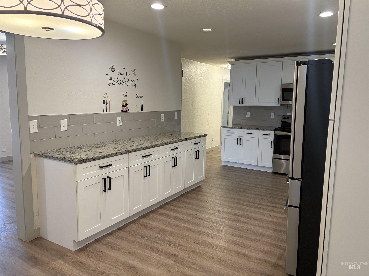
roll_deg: -0.6
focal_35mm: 26
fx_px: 277
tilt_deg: -7.0
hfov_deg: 67.3
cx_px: 184
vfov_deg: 53.1
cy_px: 138
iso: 160
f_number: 1.6
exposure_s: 1/60
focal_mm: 5.96
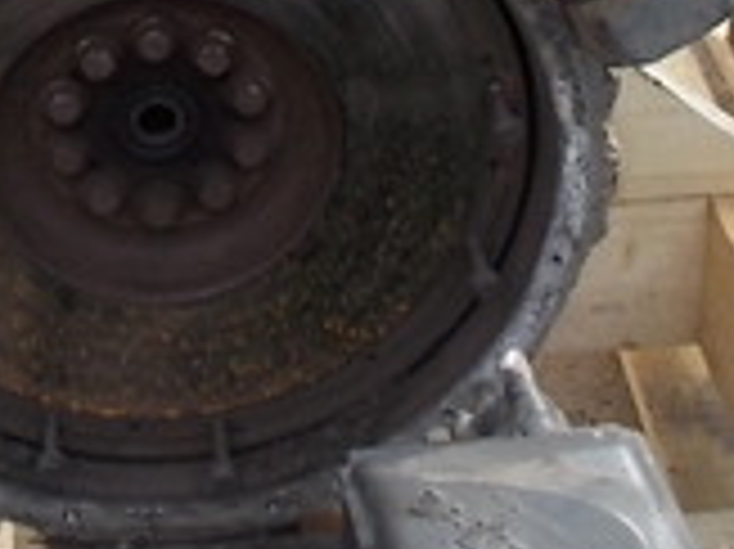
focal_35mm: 114
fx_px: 2415
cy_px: -320
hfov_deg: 17.1
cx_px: 126
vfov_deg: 12.2
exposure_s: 1/200
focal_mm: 4.1
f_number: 3.3
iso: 80
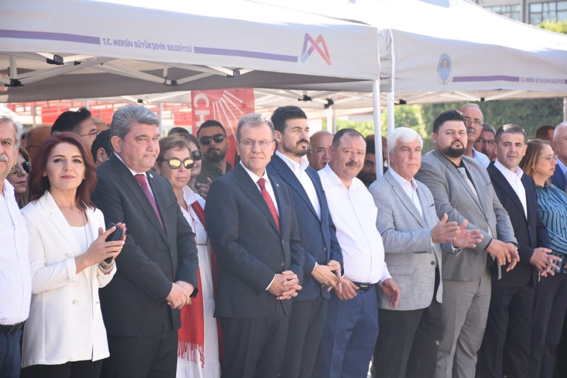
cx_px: 284
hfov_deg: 18.2
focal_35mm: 112
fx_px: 1772
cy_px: 189
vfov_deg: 12.2
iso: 200
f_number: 5
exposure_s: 1/160
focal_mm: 75
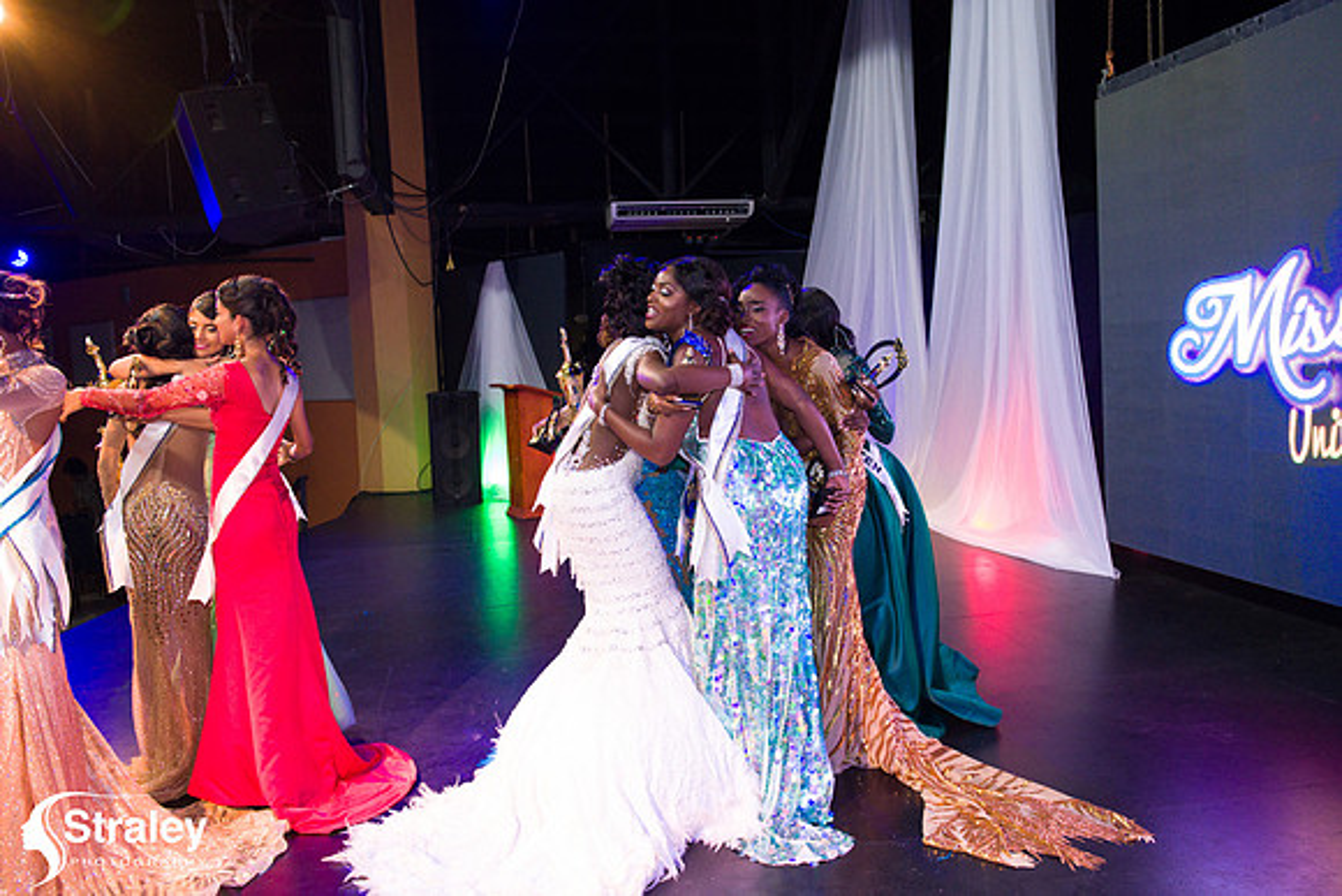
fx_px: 1156
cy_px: 448
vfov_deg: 42.3
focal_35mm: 31
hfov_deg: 60.3
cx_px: 671
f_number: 5
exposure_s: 1/160
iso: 4000
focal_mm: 31
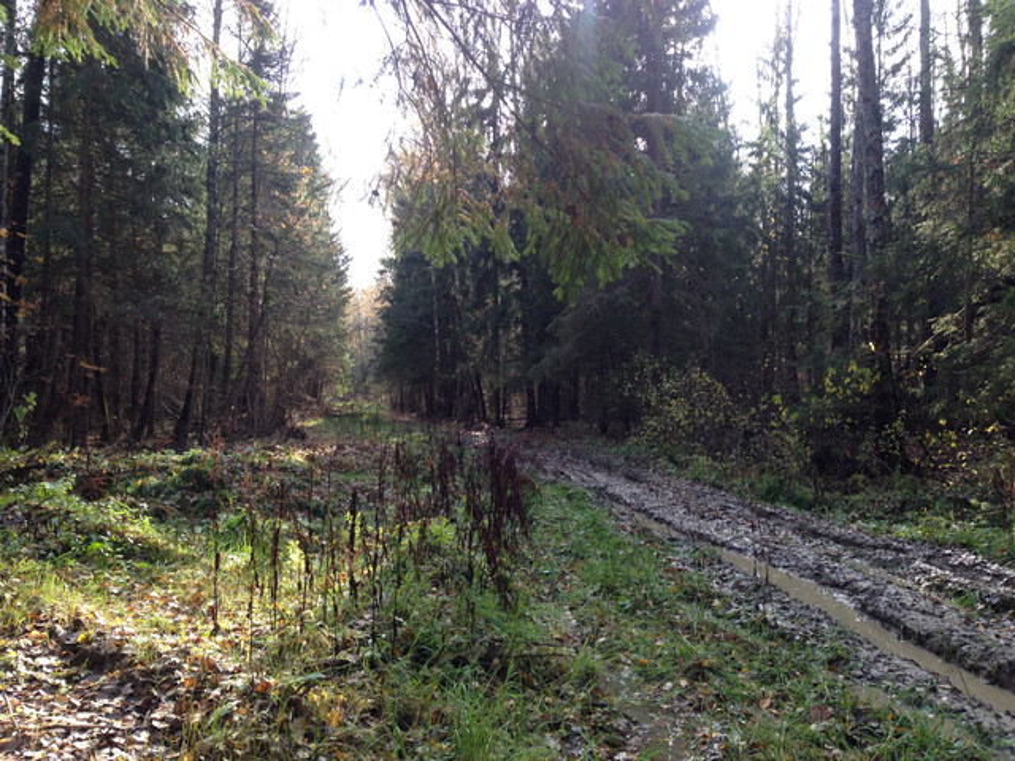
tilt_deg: -0.2
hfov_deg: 55.4
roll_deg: -0.4
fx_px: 968
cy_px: 380
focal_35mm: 33
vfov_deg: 42.9
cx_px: 508
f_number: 2.4
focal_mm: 4.12
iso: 50
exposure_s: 1/160
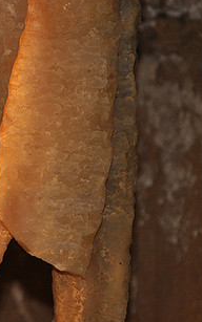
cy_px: 164
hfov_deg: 5.7
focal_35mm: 231
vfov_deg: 9.1
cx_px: -5
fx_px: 2034
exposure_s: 1/60
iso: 800
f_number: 5.3
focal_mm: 80
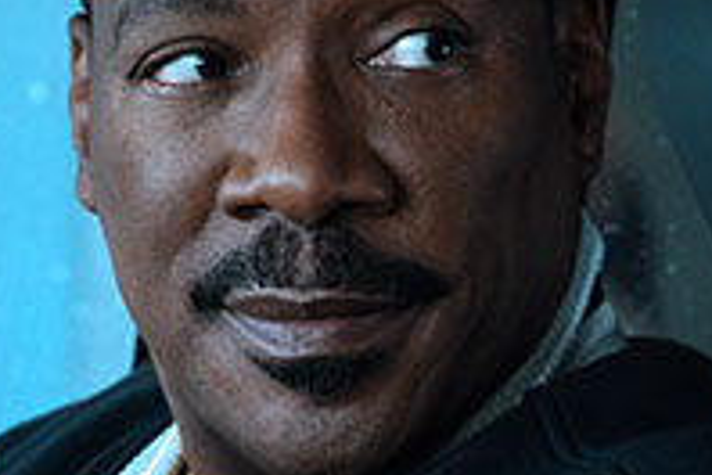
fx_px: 6091
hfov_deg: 6.7
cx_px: 417
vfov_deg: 4.5
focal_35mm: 308
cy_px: 225
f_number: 5.6
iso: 2500
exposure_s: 1/125
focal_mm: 70.2
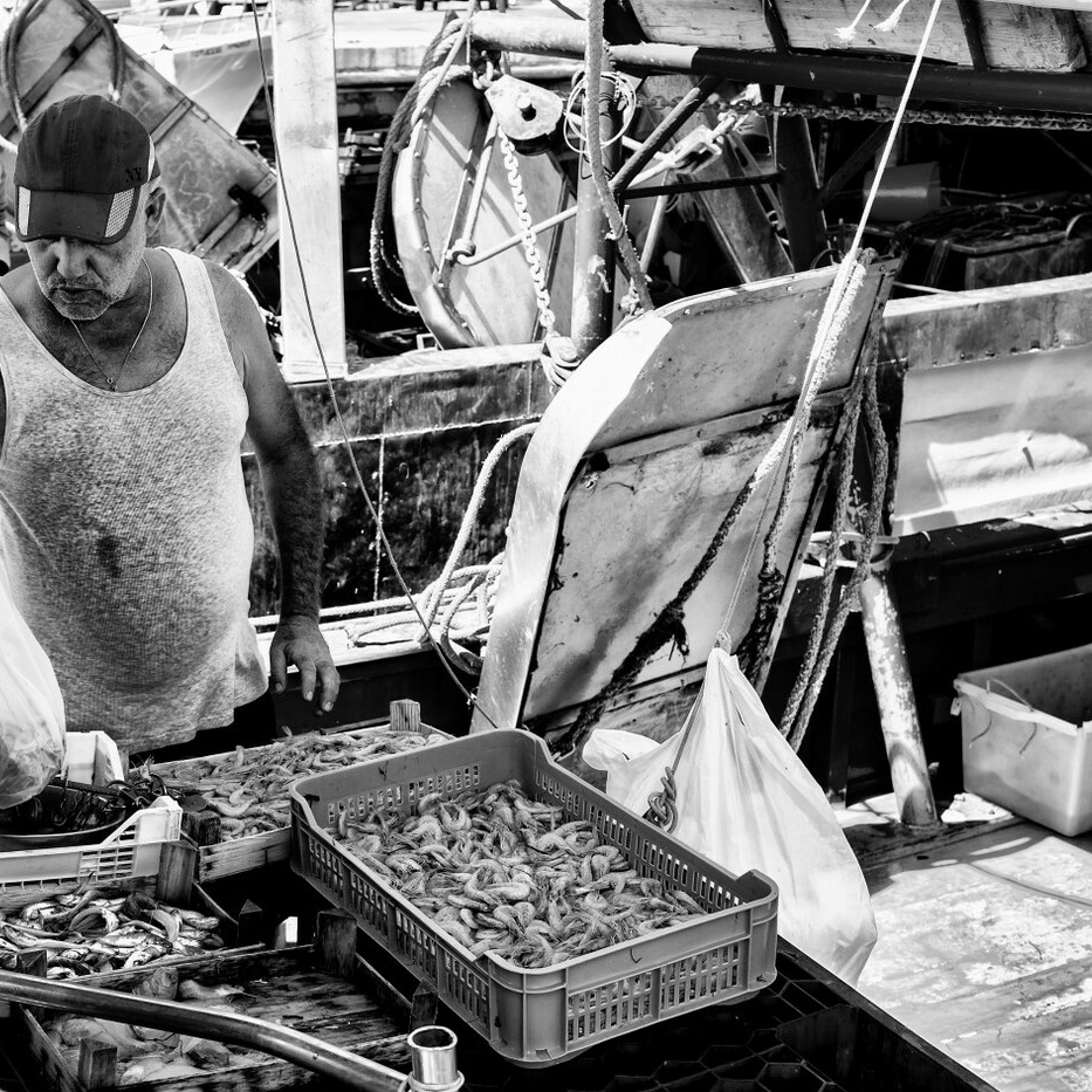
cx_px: 229
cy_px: 532
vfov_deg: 33.4
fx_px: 1820
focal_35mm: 51
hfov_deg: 32.5
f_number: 6.3
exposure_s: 1/250
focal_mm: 35
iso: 200
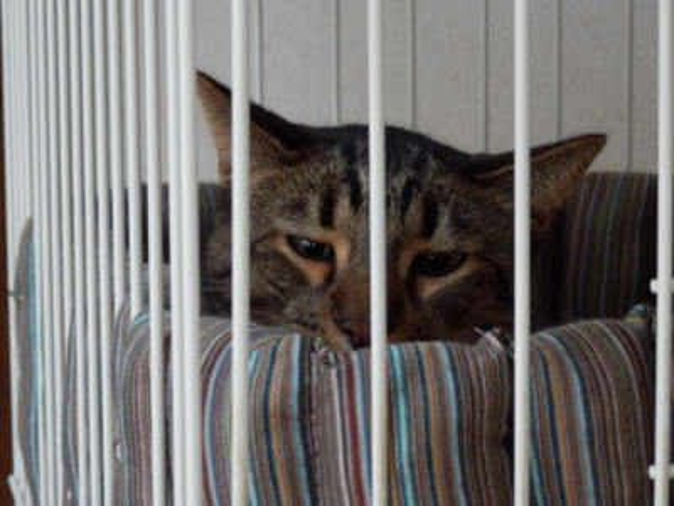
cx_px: 337
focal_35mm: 116
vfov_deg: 12.8
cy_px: 253
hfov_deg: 17.0
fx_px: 2259
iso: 1600
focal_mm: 20.9
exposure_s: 1/10
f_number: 5.2
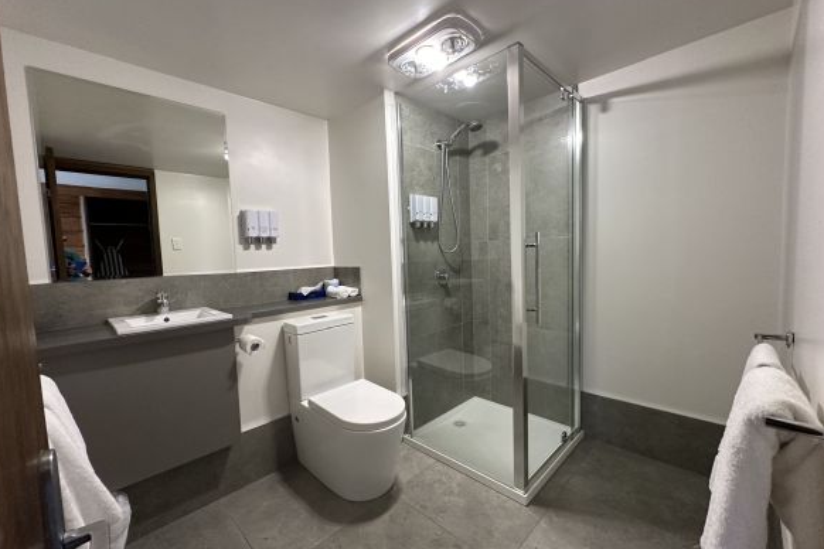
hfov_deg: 100.4
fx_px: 343
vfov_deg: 77.3
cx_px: 405
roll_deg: +1.4
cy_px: 279
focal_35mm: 15
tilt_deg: -4.0
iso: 250
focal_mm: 2.22
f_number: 2.2
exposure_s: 1/100
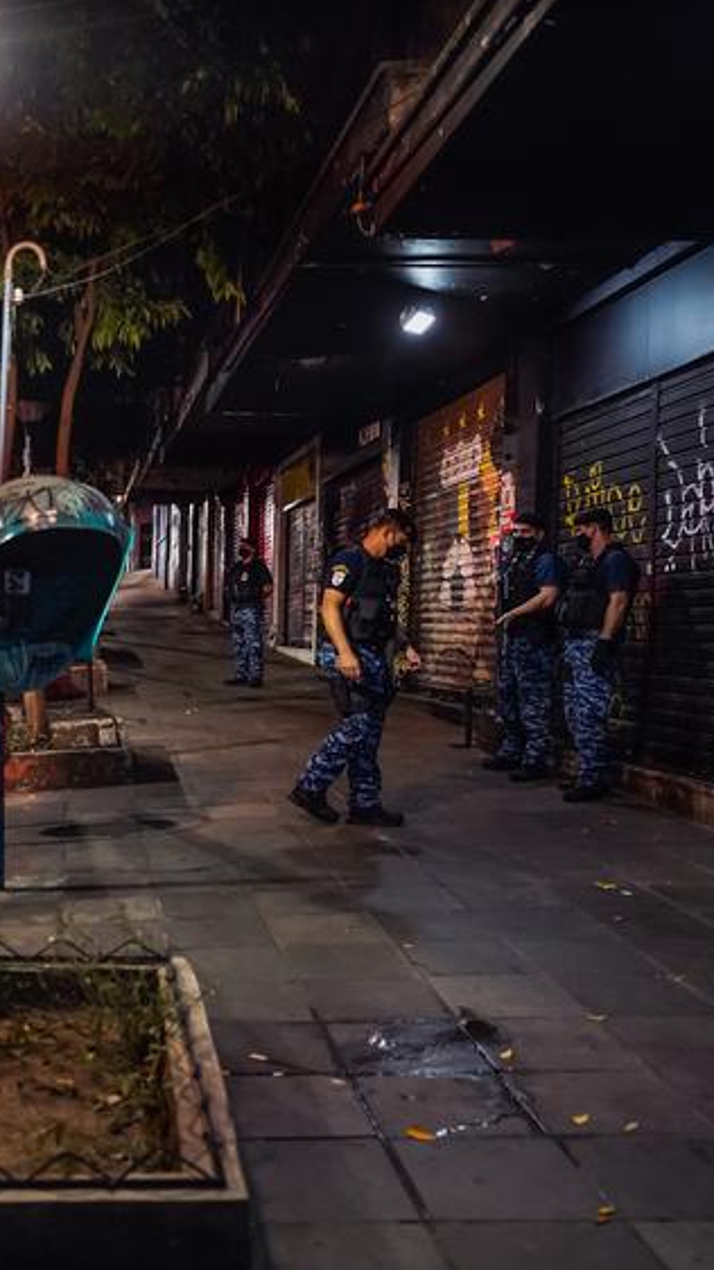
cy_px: 634
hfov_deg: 28.8
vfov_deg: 52.8
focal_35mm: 38
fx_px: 1279
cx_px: -32
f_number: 1.4
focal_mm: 24
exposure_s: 1/400
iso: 3200
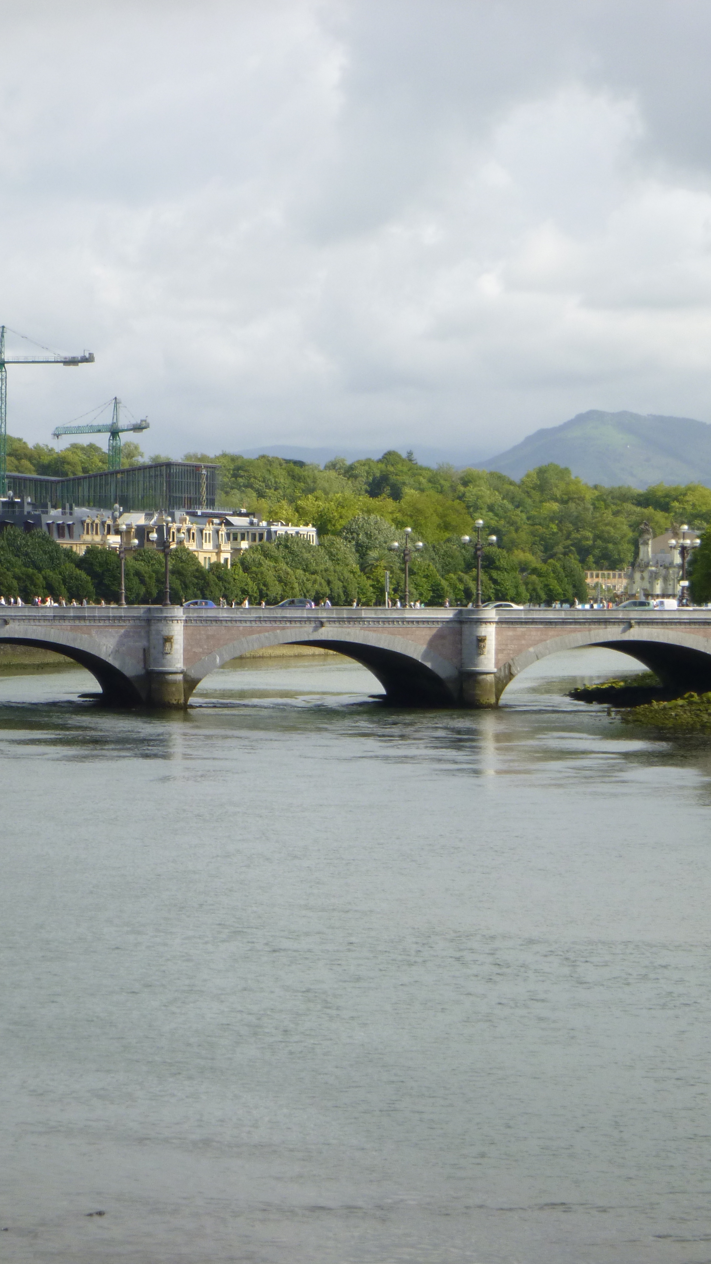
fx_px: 3821
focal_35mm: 114
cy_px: 631
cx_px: 200
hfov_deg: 10.6
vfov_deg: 18.8
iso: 100
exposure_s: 1/250
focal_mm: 14
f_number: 5.6
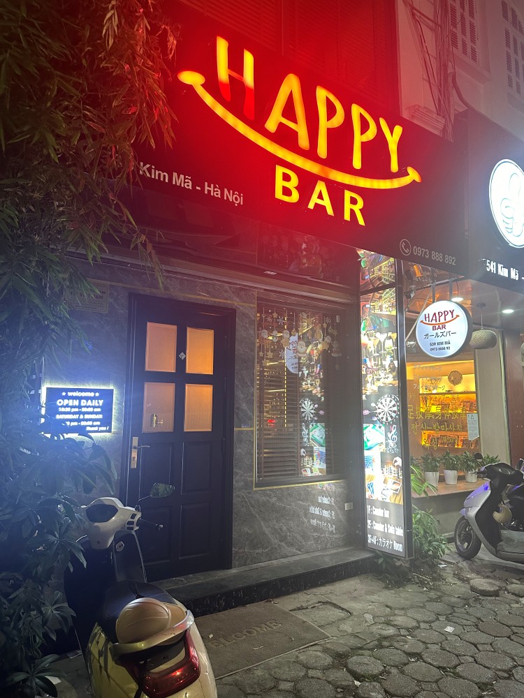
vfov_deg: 71.6
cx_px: 262
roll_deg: -0.8
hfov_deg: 56.8
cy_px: 349
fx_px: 484
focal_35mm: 24
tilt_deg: +7.5
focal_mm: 6.86
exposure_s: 1/50
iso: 400
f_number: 1.78
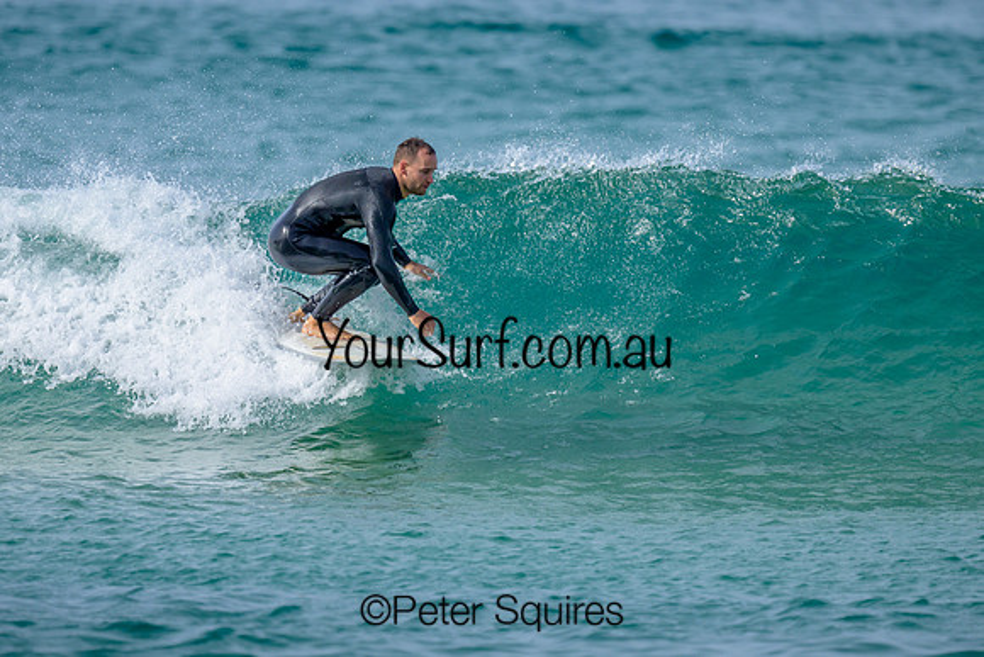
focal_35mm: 1101
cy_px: 345
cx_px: 448
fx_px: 30089
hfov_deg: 1.9
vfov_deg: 1.3
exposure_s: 1/2000
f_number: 6.3
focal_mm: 800
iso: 280
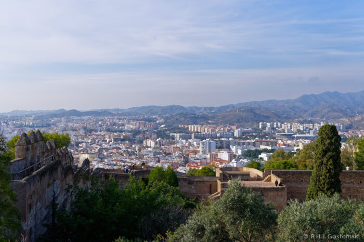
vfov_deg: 37.8
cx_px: 182
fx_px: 354
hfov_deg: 54.5
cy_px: 121
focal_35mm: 35
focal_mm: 35
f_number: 14
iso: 100
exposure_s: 1/100
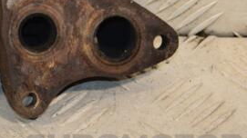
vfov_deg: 4.6
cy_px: 27
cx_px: 10
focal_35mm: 261
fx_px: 1709
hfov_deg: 8.2
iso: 800
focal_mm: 75
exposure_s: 1/200
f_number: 6.3
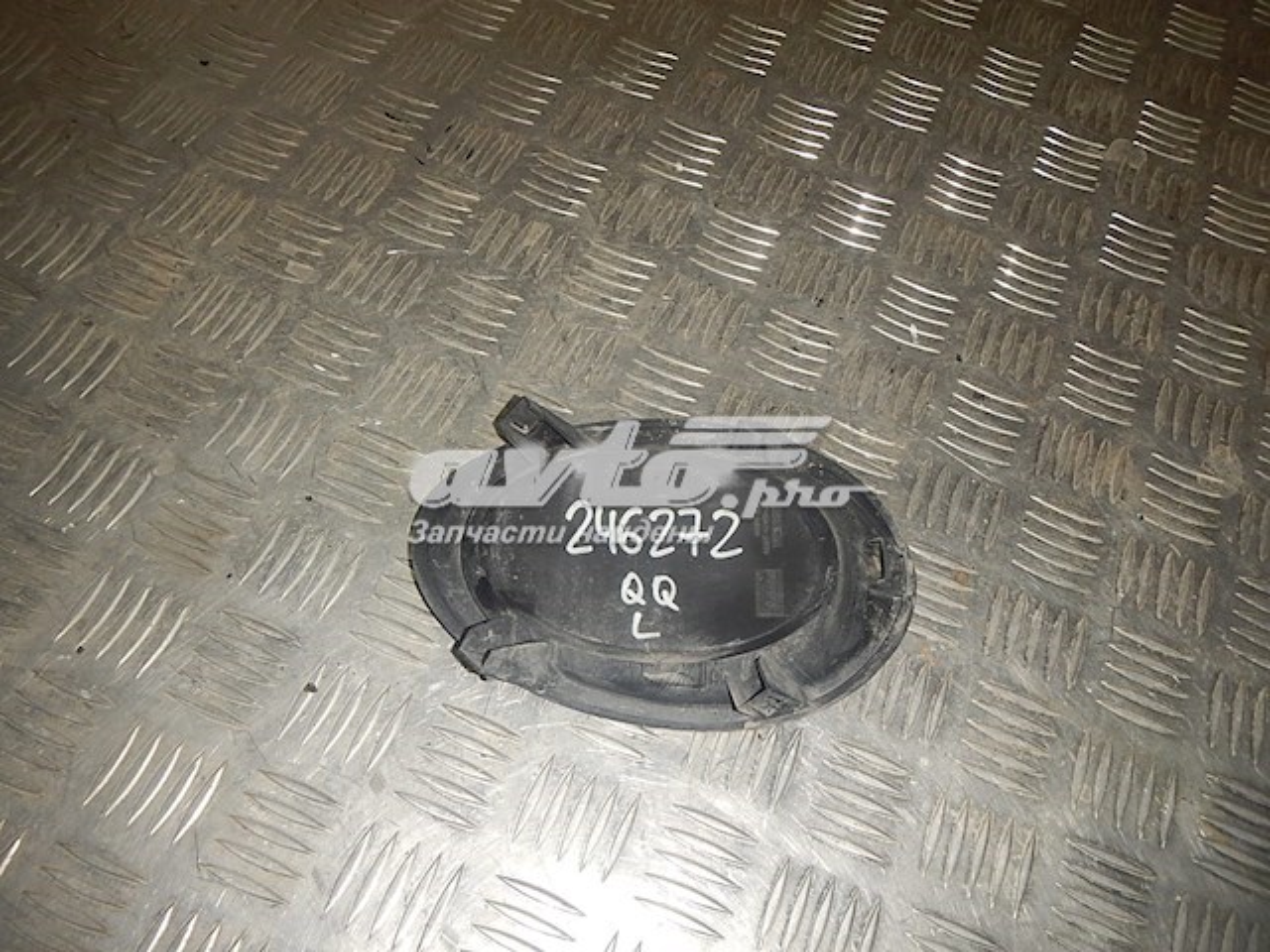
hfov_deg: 63.4
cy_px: 476
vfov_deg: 49.7
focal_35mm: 28
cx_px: 635
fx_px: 1027
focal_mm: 5
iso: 200
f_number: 7.8
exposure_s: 1/30
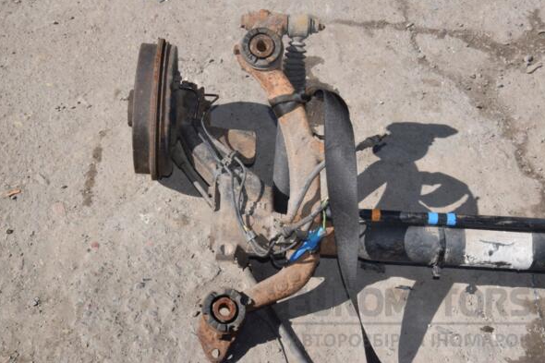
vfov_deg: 23.4
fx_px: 878
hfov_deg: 34.5
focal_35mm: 58
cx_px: 272
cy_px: 179
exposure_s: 1/200
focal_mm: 38
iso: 800
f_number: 25
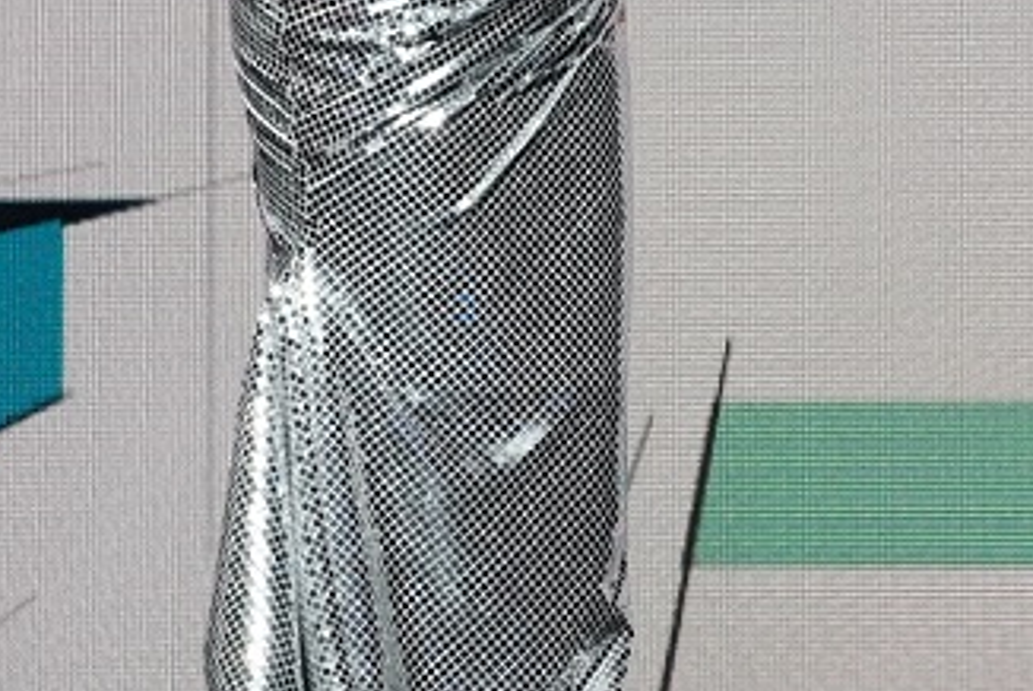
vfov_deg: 1.8
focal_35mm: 772
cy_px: -441
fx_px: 22171
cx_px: 805
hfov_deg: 2.7
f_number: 2.8
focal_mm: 140
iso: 1000
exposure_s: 1/250
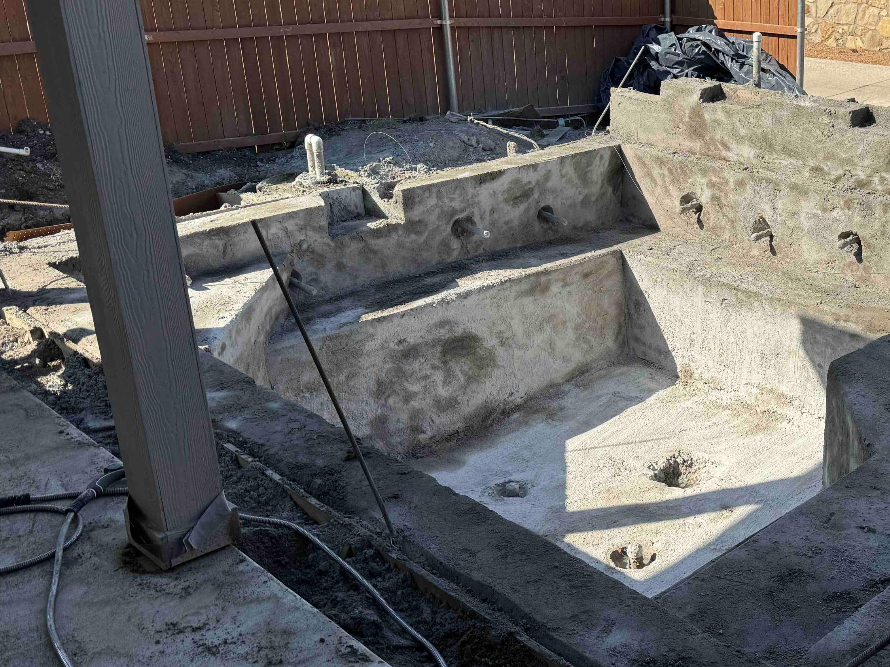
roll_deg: +0.2
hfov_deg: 42.0
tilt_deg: -21.1
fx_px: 1106
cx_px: 710
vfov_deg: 33.6
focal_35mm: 43
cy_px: 311
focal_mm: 6.76
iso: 80
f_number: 1.78
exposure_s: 1/3096
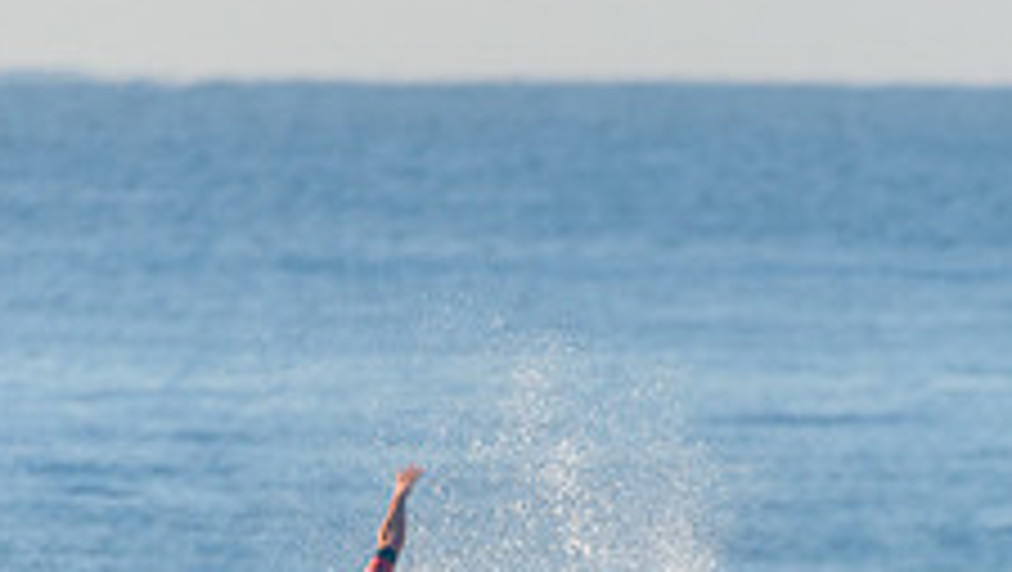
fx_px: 36283
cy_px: 768
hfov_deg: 1.6
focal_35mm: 1351
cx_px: 594
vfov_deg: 0.9
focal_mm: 500
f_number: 5.6
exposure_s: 1/2000
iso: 450
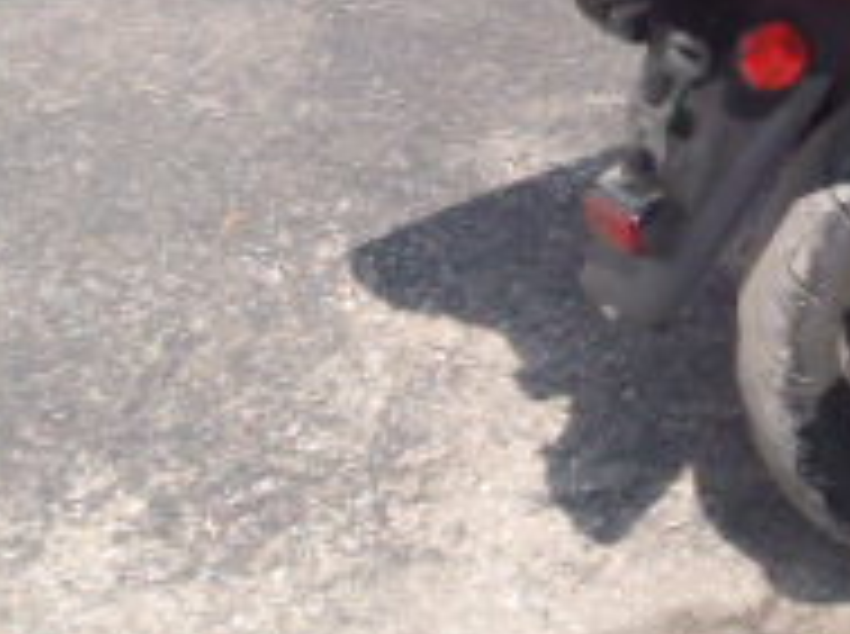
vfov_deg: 14.9
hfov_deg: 17.9
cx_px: 1376
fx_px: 2328
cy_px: -162
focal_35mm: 95
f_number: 5.6
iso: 400
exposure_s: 1/1600
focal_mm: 5
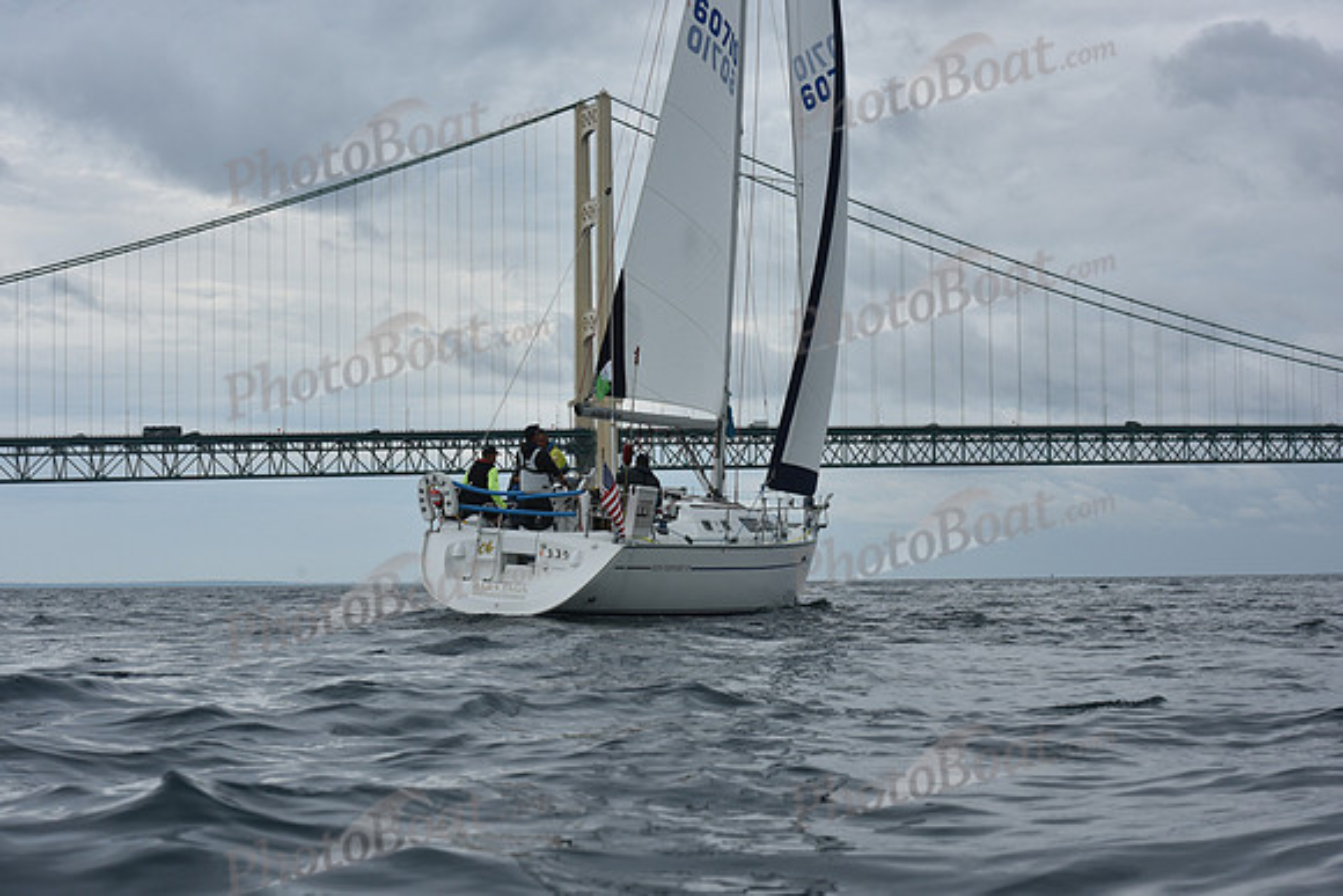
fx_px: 2612
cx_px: 672
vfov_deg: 19.5
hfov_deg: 28.8
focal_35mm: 70
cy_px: 448
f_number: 9
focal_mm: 70
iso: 250
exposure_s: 1/800
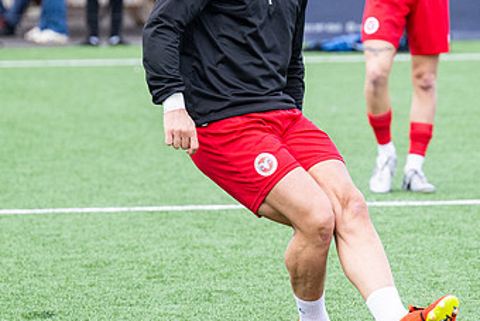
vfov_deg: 3.2
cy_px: 119
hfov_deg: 4.7
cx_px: 354
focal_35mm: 434
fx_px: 5789
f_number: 4
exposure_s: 1/1250
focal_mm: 165
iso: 800
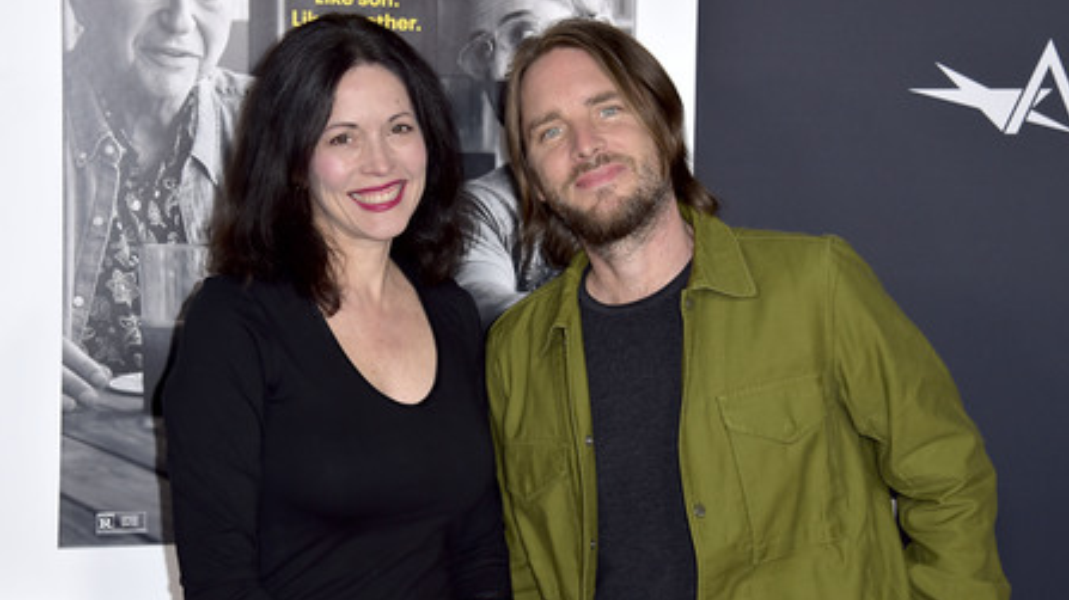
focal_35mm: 95
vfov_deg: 12.7
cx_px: 536
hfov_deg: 22.5
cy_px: 335
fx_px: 2692
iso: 500
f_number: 6.3
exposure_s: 1/200
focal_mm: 90
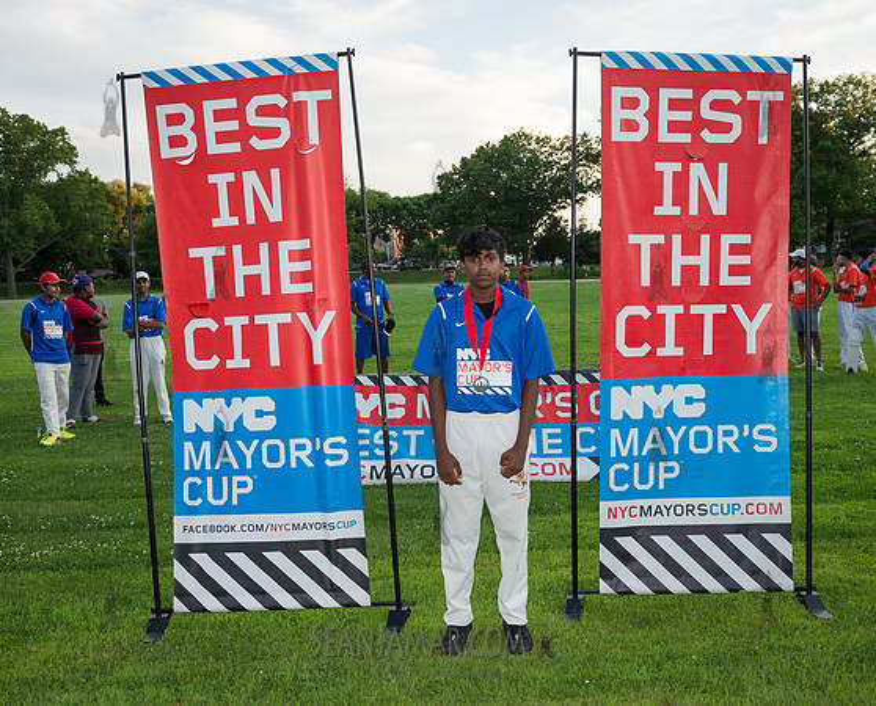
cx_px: 490
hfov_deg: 49.9
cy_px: 389
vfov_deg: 41.1
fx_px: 940
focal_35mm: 36
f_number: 4
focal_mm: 29
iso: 1600
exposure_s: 1/2000
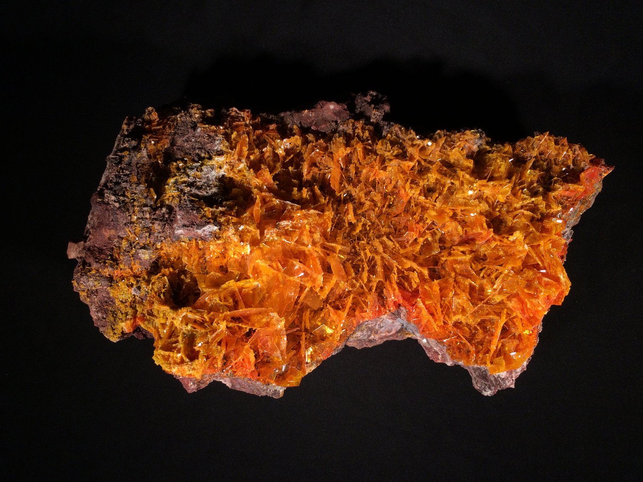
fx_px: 557
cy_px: 248
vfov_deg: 46.8
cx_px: 328
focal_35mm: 30
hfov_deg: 60.0
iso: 50
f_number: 2.2
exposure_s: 1/120
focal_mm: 4.15
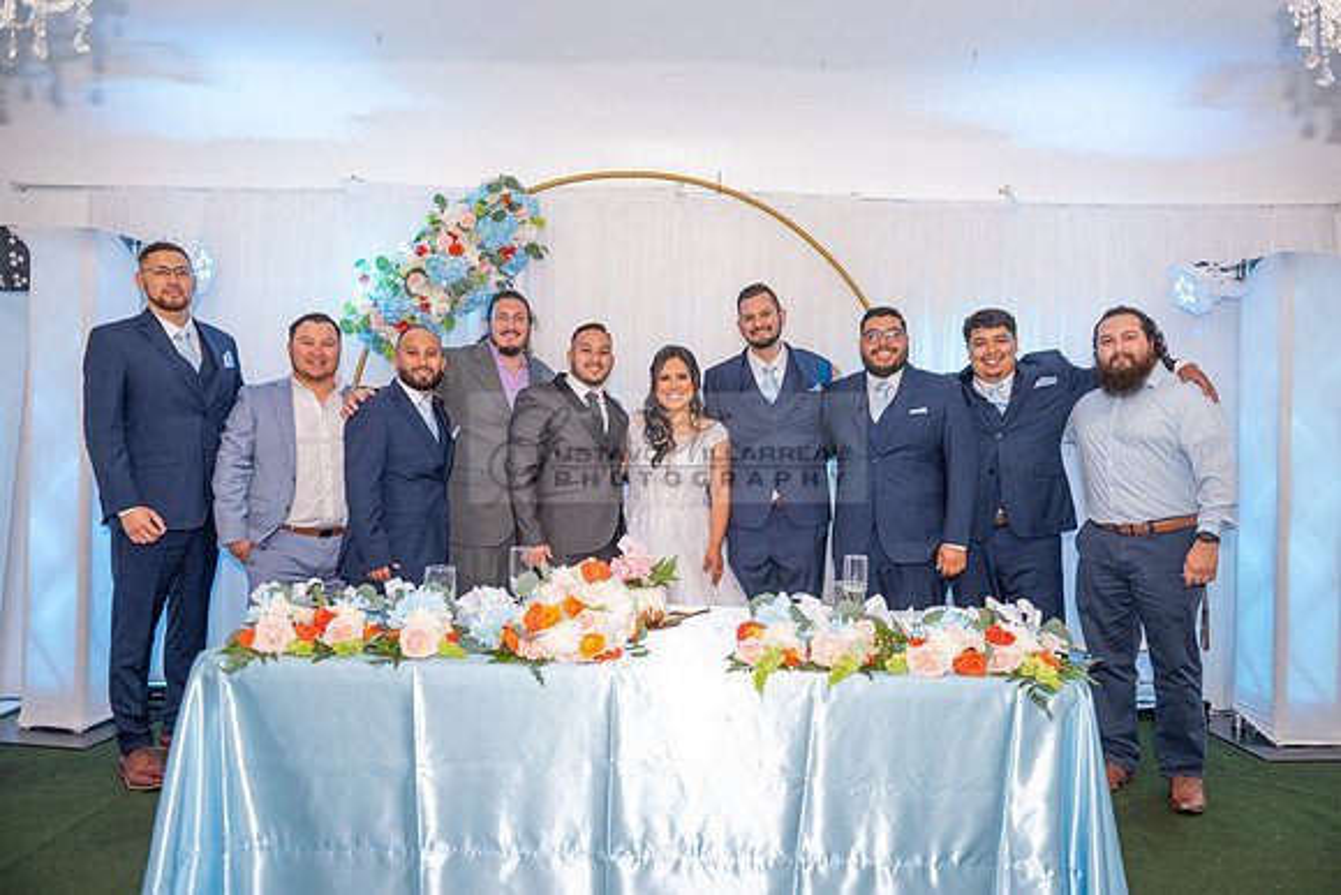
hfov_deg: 73.7
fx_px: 894
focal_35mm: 24
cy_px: 448
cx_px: 670
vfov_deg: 53.2
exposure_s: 1/200
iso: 1000
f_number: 3.5
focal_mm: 24
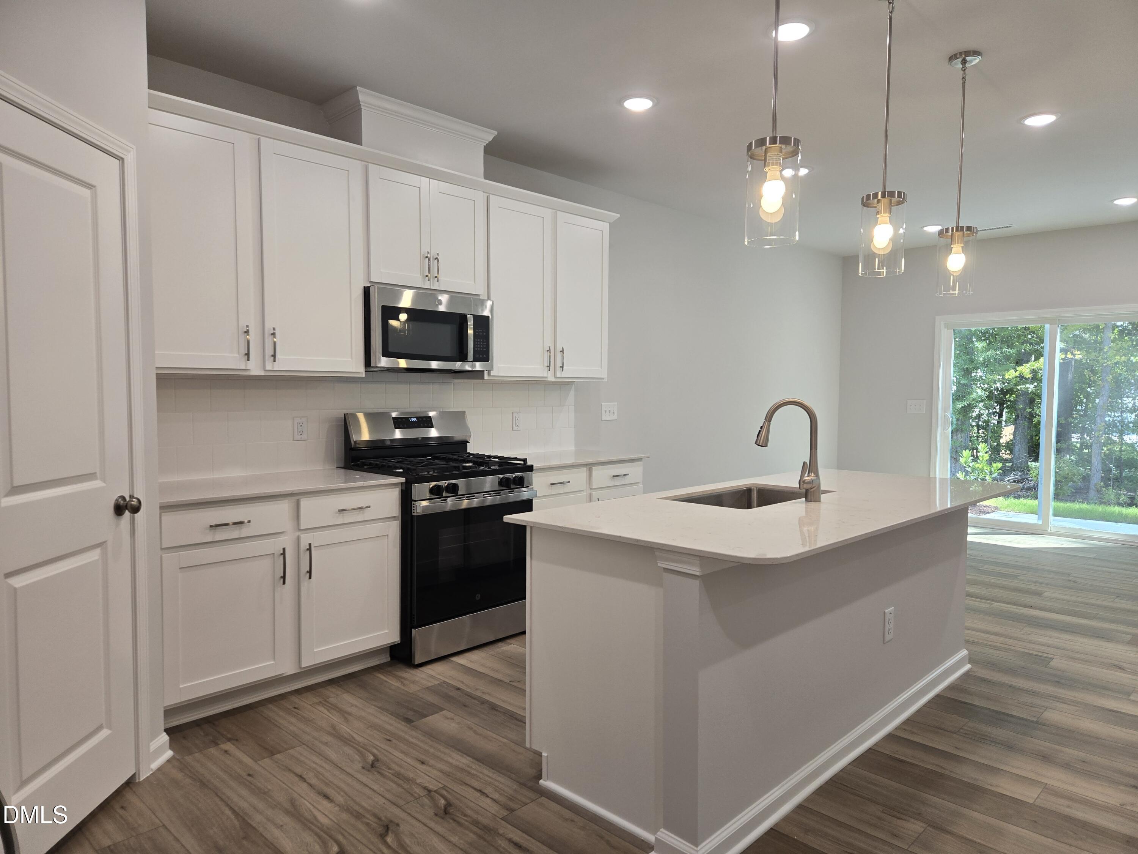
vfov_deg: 58.9
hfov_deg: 73.9
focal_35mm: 23
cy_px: 427
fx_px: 756
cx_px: 569
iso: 100
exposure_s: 1/120
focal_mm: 5.4
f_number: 1.8
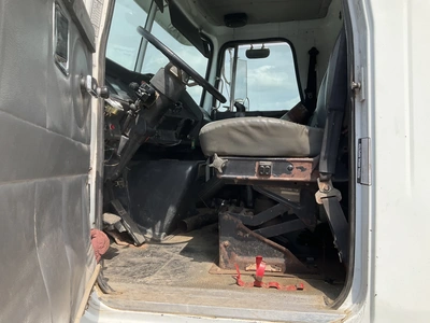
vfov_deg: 48.2
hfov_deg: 61.7
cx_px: 215
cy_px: 162
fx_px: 360
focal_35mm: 29
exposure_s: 1/1279
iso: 25
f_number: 1.8
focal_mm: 3
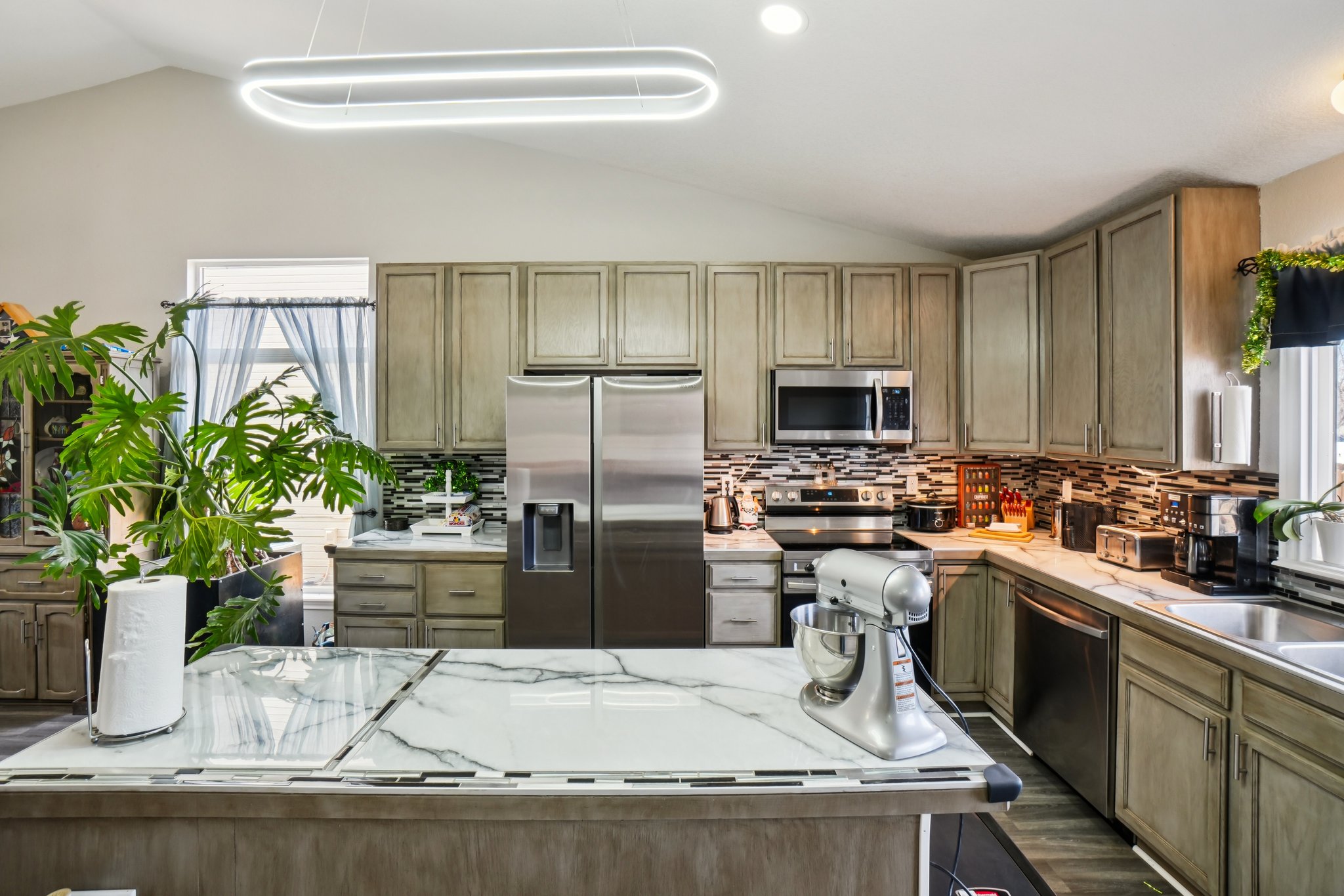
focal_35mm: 15
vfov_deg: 77.3
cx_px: 672
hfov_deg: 100.4
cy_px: 448
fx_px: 560
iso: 400
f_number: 8
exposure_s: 1/20
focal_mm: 10
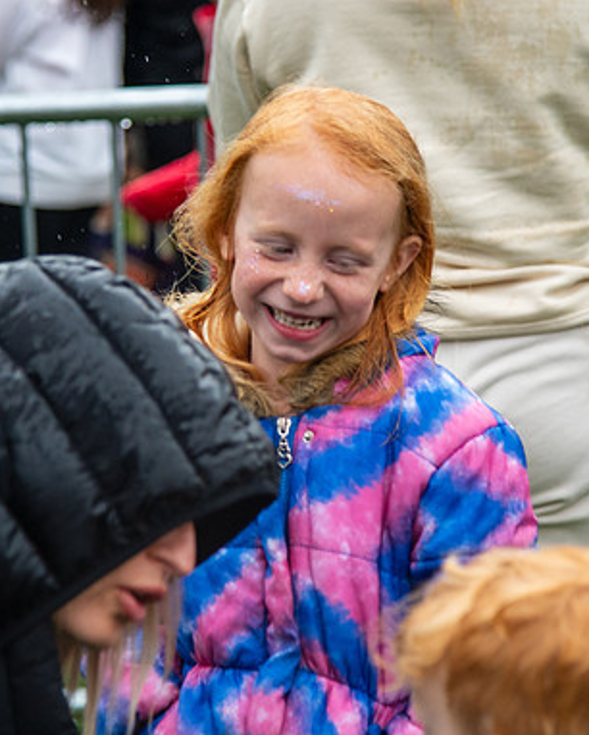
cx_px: 234
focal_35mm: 168
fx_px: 3658
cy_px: 293
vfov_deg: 11.5
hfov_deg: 9.2
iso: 2000
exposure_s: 1/1250
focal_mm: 95
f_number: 4
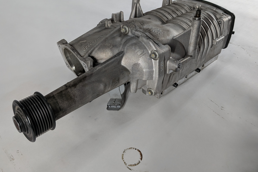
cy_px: 47
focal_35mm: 34
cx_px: 128
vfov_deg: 38.1
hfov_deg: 55.8
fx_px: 244
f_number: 1.7
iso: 38
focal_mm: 4.53
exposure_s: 1/352
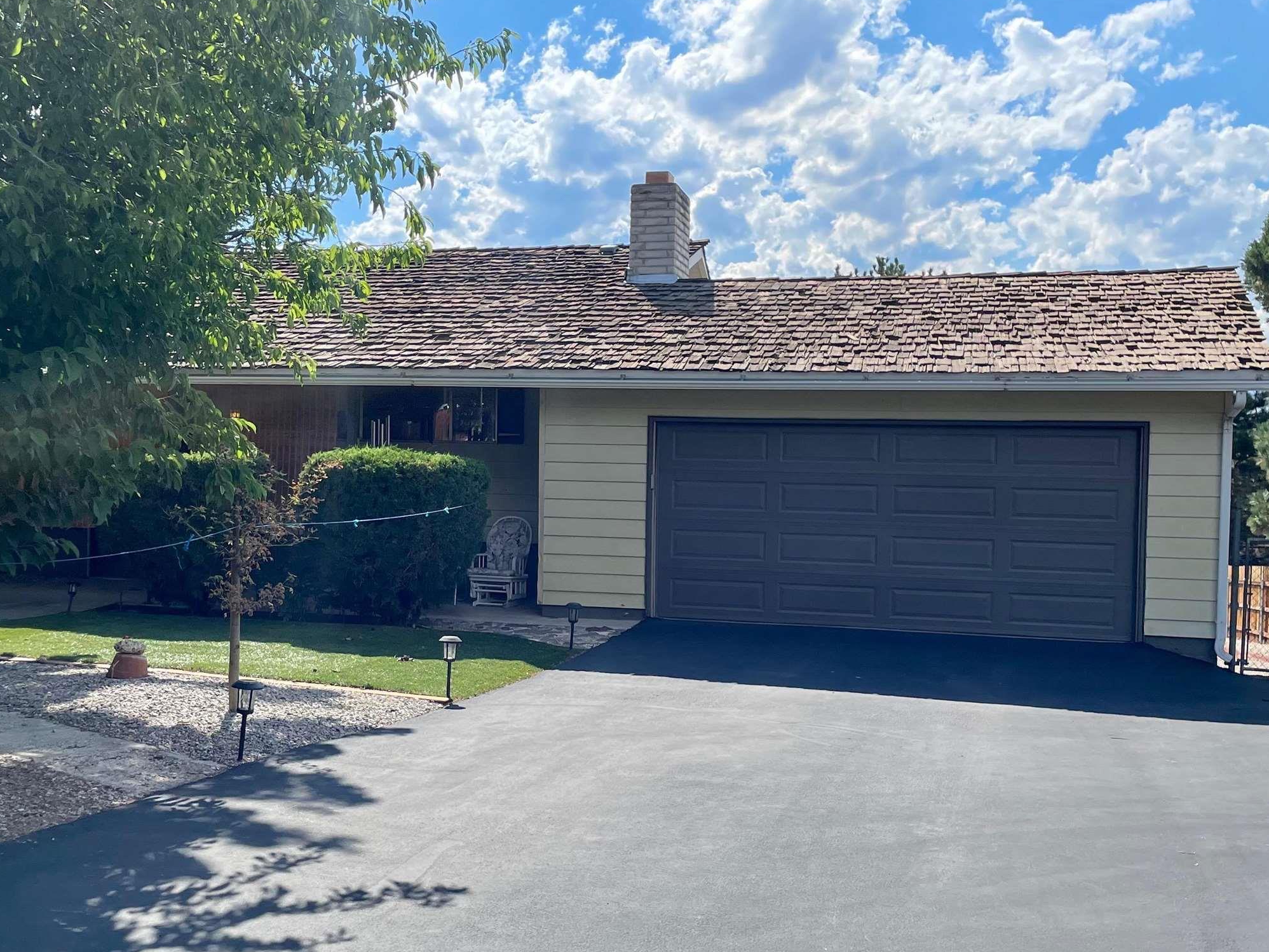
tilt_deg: -1.9
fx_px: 1466
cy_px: 520
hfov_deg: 46.6
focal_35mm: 40
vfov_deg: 35.9
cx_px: 525
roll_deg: -0.6
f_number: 1.6
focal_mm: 4.2
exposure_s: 1/3401
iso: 32
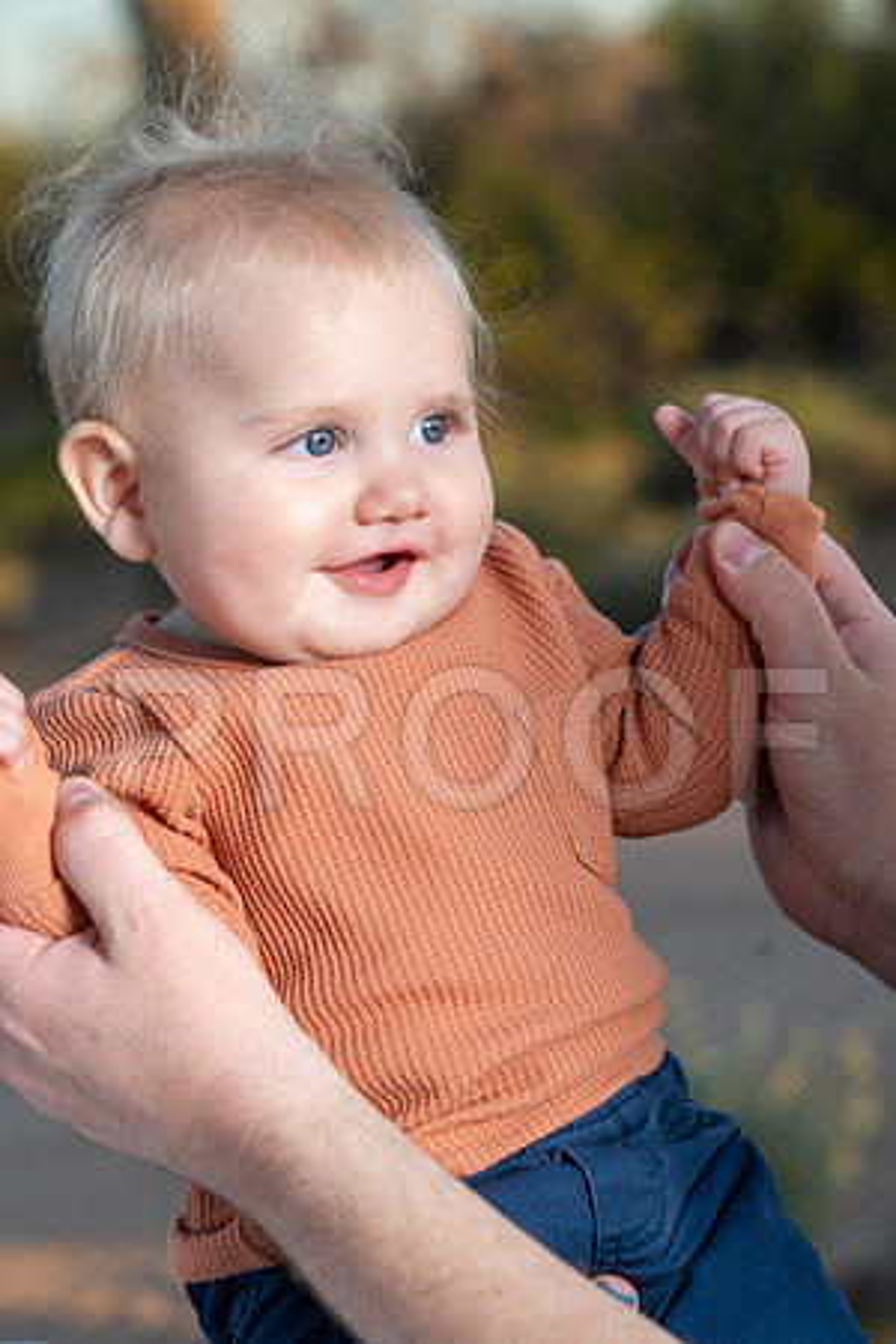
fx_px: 3920
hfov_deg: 13.0
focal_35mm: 105
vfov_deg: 19.5
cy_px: 672
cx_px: 448
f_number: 6.3
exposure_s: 1/160
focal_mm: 105
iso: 100
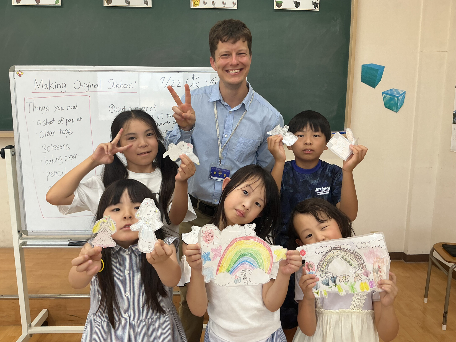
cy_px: 171
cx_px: 228
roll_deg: +0.1
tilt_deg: -9.1
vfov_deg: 48.2
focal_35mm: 29
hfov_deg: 61.7
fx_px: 382
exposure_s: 1/120
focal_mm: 3
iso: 40
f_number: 1.8
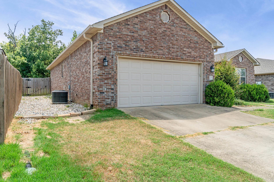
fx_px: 194
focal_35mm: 26
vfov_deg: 50.4
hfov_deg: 70.4
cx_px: 137
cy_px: 91
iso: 250
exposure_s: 1/250
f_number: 9
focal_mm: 17
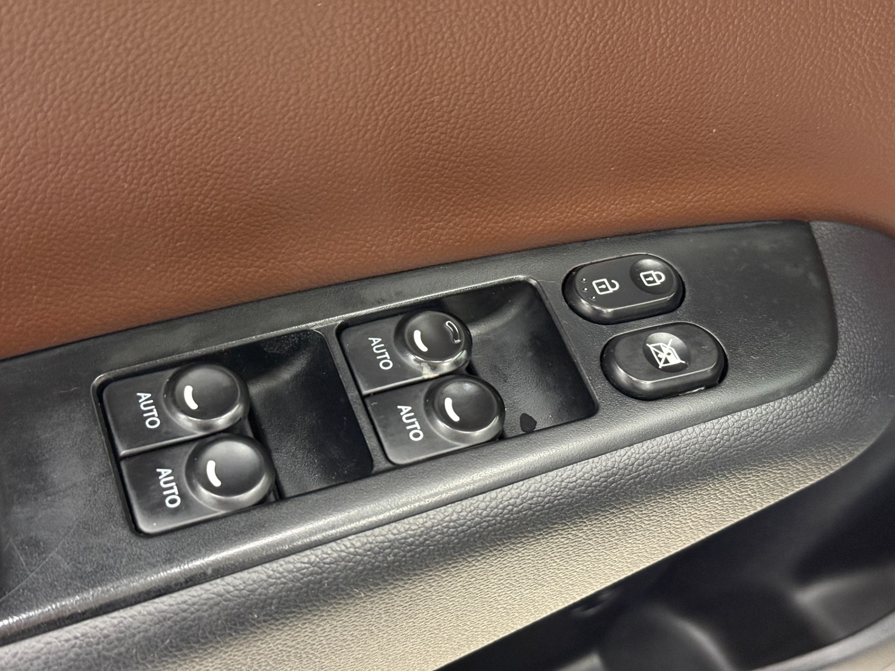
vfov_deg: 30.3
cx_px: 448
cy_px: 336
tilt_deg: -53.6
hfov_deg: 39.7
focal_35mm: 48
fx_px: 1241
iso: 640
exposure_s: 1/30
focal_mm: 6.76
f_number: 1.78
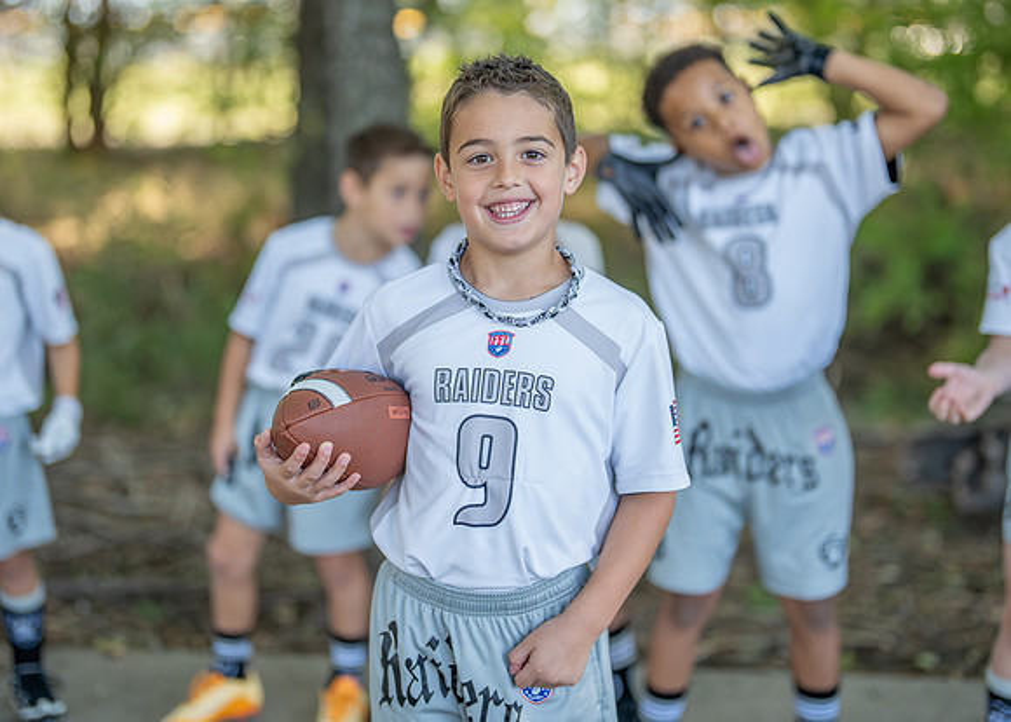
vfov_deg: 22.5
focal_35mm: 63
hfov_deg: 31.2
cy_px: 302
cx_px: 525
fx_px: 1813
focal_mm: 50
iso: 1000
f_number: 1.2
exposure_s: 1/5000
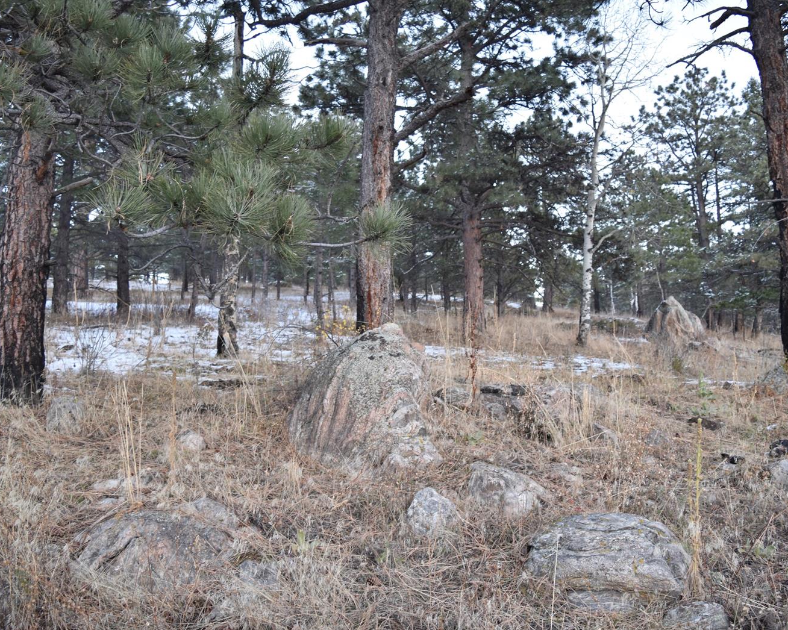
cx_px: 417
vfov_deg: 47.1
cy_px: 311
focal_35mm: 31
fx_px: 723
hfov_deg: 57.1
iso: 400
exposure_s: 1/80
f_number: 4.5
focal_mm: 18
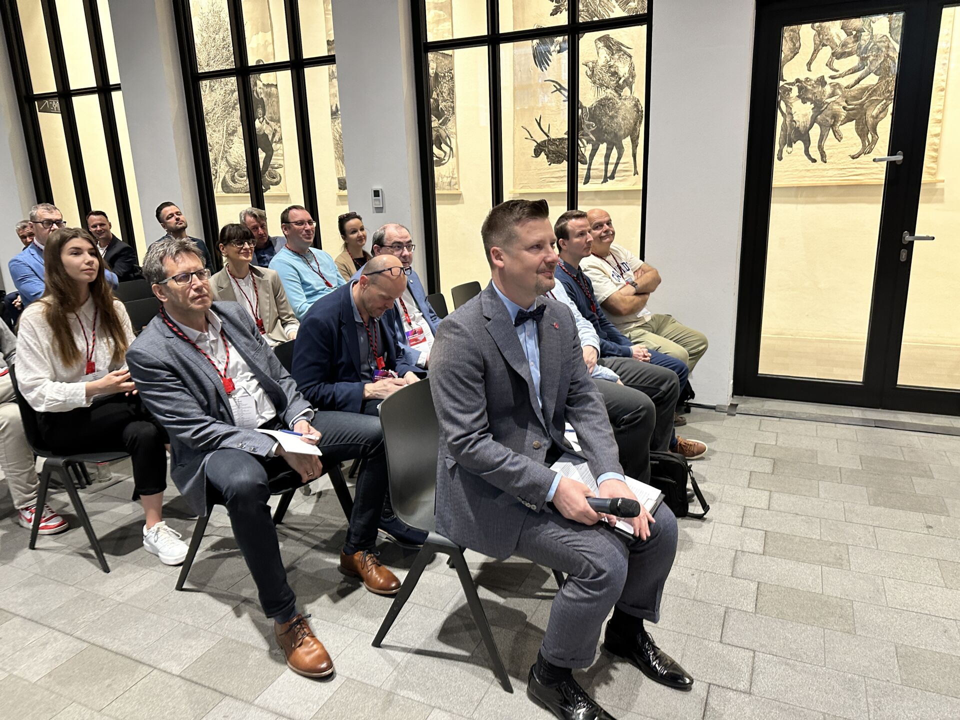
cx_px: 480
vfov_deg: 56.8
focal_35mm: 24
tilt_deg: -13.3
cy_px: 360
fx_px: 666
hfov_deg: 71.6
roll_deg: +0.7
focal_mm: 6.86
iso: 250
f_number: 1.78
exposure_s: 1/80
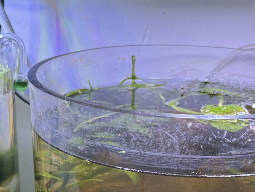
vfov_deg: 20.4
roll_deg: -0.7
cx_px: 136
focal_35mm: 72
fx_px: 530
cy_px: 107
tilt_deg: -17.8
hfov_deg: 27.0
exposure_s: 1/120
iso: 100
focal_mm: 6.76
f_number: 1.78
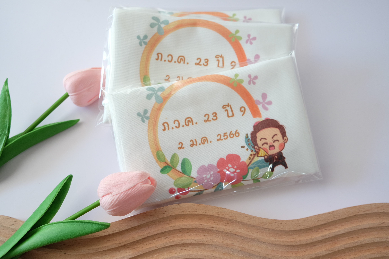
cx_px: 194
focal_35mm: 32
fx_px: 346
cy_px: 130
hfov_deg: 58.7
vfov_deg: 41.1
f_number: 4
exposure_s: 1/20
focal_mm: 21.4
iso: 400
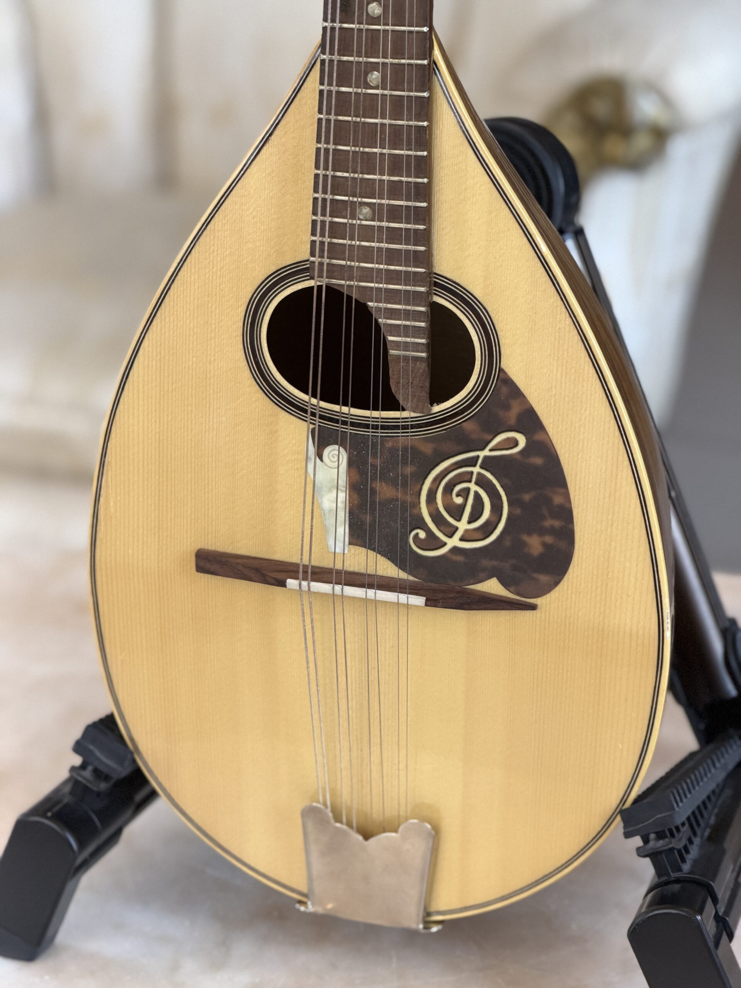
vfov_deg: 19.6
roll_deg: +0.2
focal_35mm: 100
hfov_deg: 14.8
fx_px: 2854
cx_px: 370
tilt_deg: -19.6
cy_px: 494
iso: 250
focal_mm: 16.89
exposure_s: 1/121
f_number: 2.8
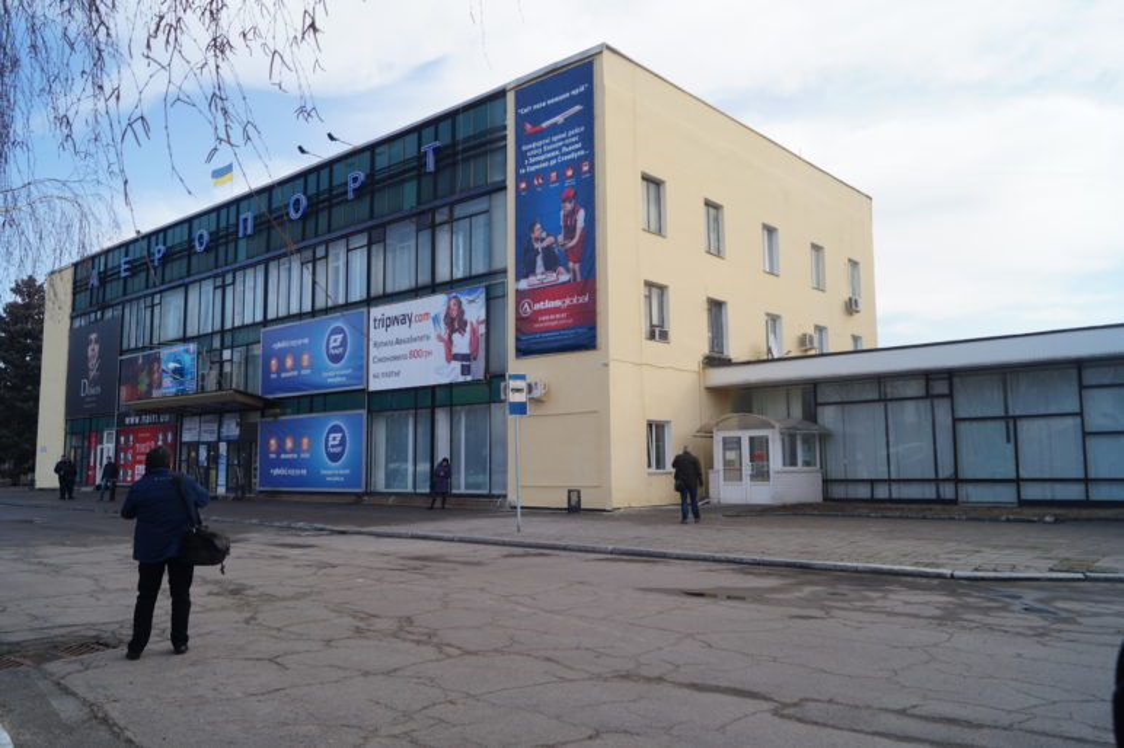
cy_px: 374
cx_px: 562
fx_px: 843
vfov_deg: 47.9
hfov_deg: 67.4
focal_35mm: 27
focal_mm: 18
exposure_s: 1/125
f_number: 8
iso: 100
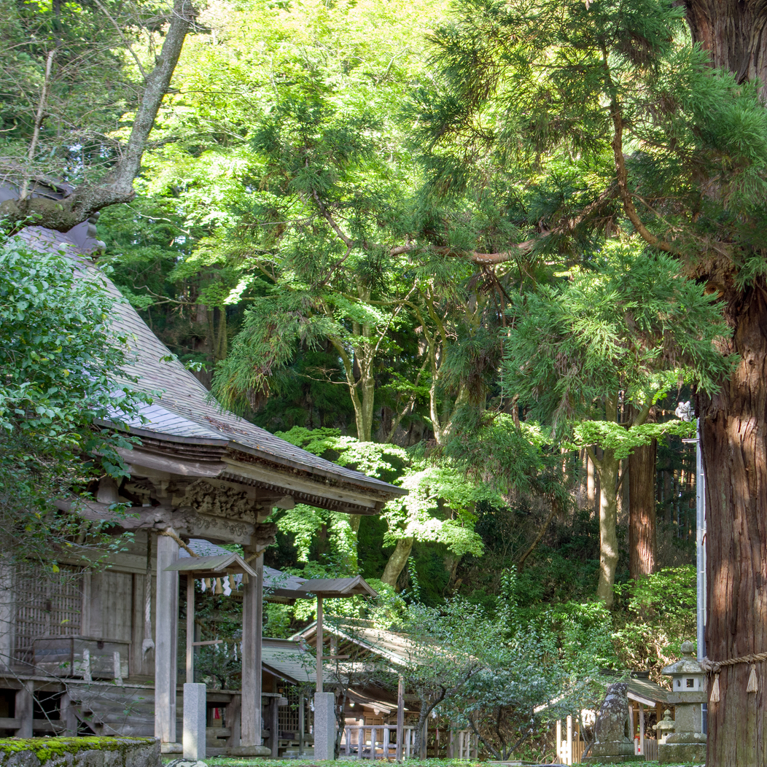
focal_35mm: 92
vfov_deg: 18.9
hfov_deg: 18.8
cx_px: 562
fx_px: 2306
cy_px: 471
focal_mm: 38
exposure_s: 1/20
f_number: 5.6
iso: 200
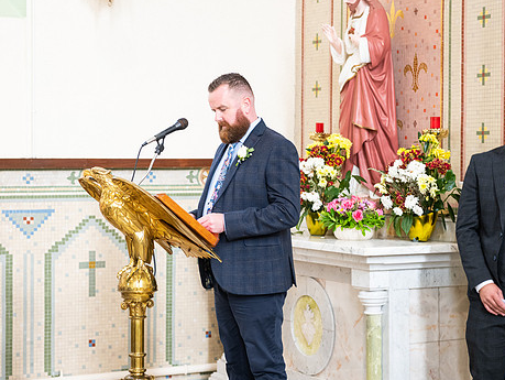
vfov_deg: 17.4
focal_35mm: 85
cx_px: 257
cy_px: 181
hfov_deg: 23.0
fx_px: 1241
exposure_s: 1/80
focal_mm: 70
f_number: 3.5
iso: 1000
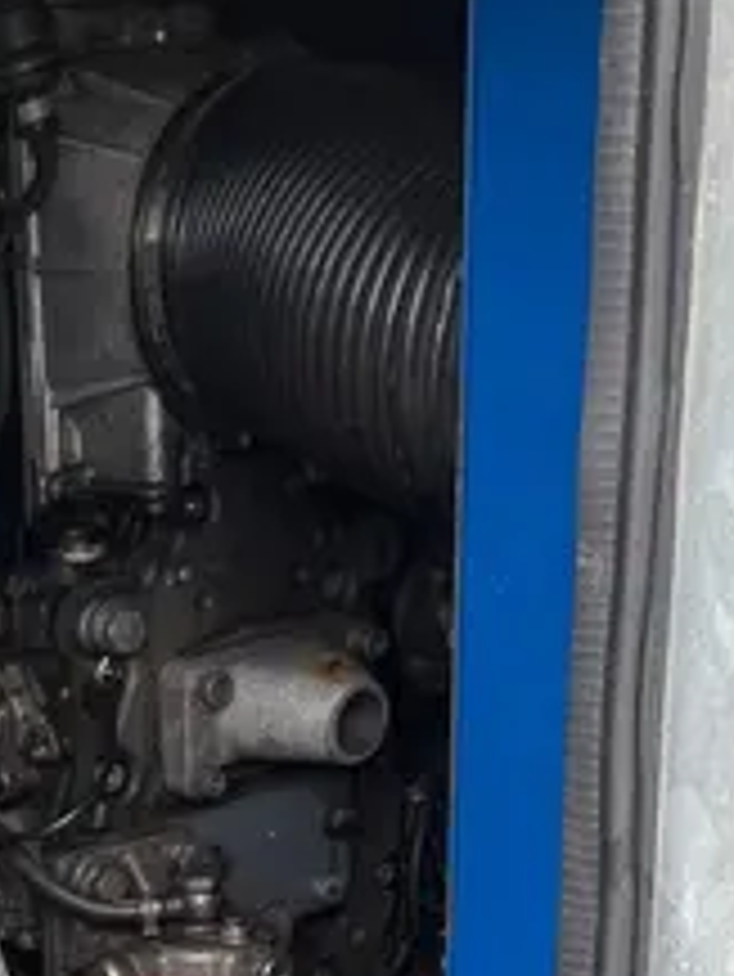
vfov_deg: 20.7
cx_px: -180
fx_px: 2486
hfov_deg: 16.0
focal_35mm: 88
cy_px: 1181
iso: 40
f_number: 1.6
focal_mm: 5.1
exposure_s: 1/233
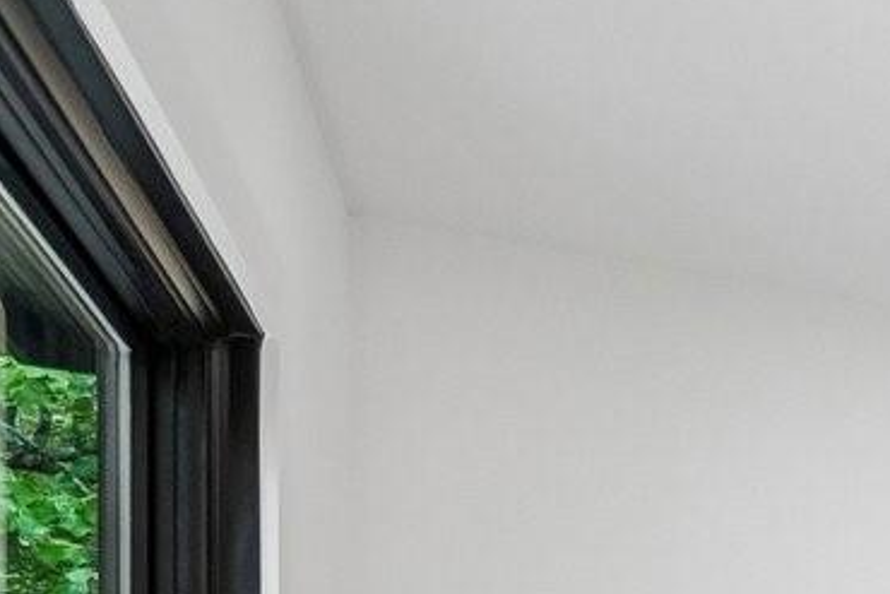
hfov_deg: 14.8
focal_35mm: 83
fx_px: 2053
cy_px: 1088
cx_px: 2153
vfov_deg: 14.4
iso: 200
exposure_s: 1/30
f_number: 8
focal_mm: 10
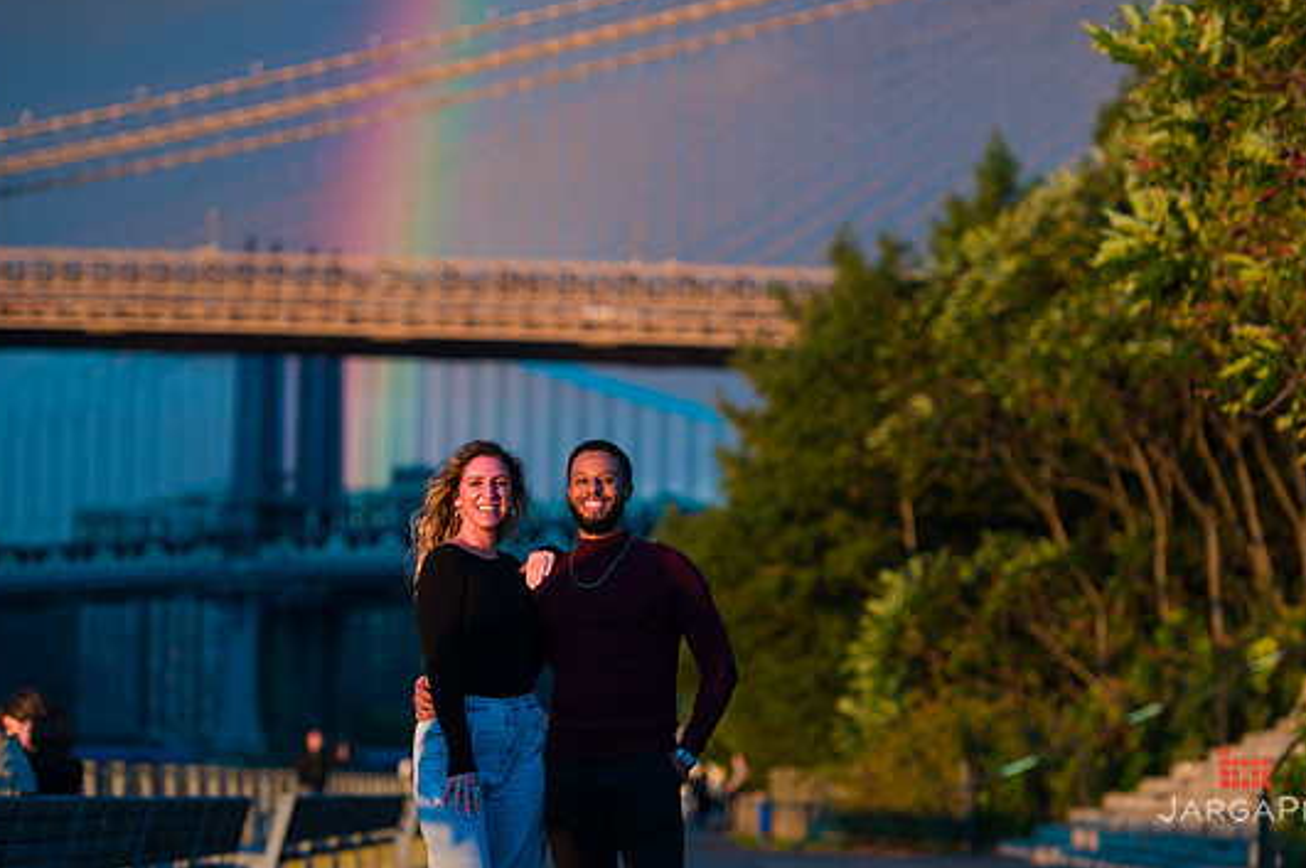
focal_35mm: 142
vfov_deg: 9.6
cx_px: 681
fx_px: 5147
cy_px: 401
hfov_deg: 14.5
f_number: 3.2
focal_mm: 130
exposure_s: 1/320
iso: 200
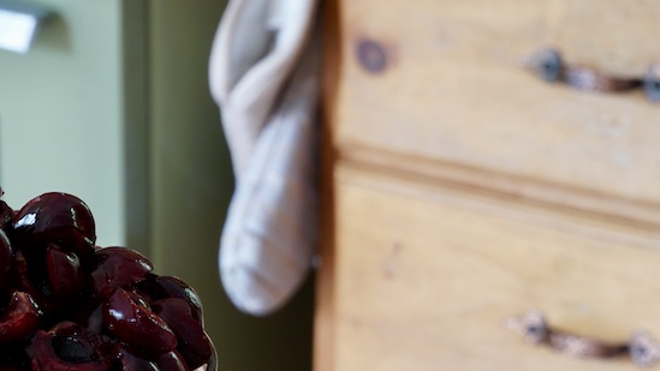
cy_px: 489
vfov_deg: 6.6
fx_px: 3203
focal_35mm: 183
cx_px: 30
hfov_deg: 11.7
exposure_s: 1/1.6
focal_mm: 50
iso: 200
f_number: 9
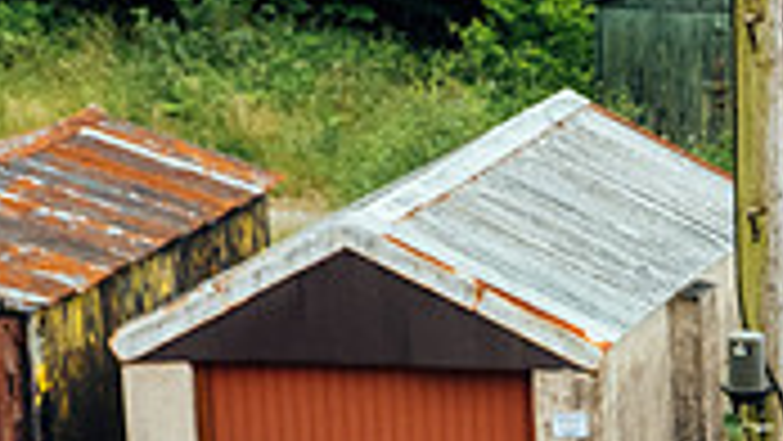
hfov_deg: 8.5
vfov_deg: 4.9
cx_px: 1251
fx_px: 5151
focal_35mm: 248
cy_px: 542
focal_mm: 47
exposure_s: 1/1000
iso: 800
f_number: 3.2
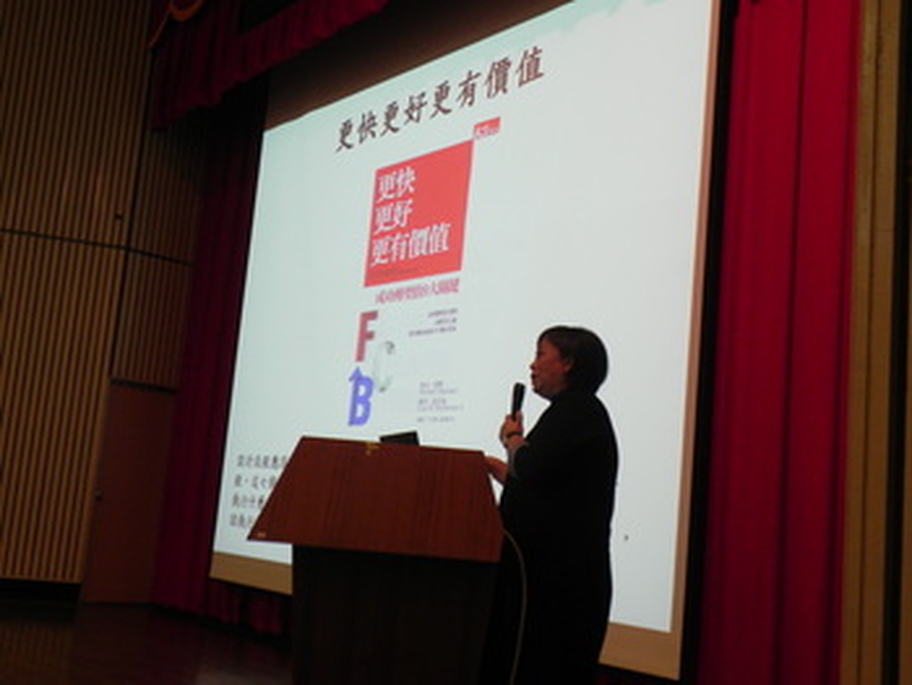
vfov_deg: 35.2
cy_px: 342
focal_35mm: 41
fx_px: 1081
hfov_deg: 45.7
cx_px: 456
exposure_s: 1/30
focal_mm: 7.3
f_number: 3.2
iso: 360
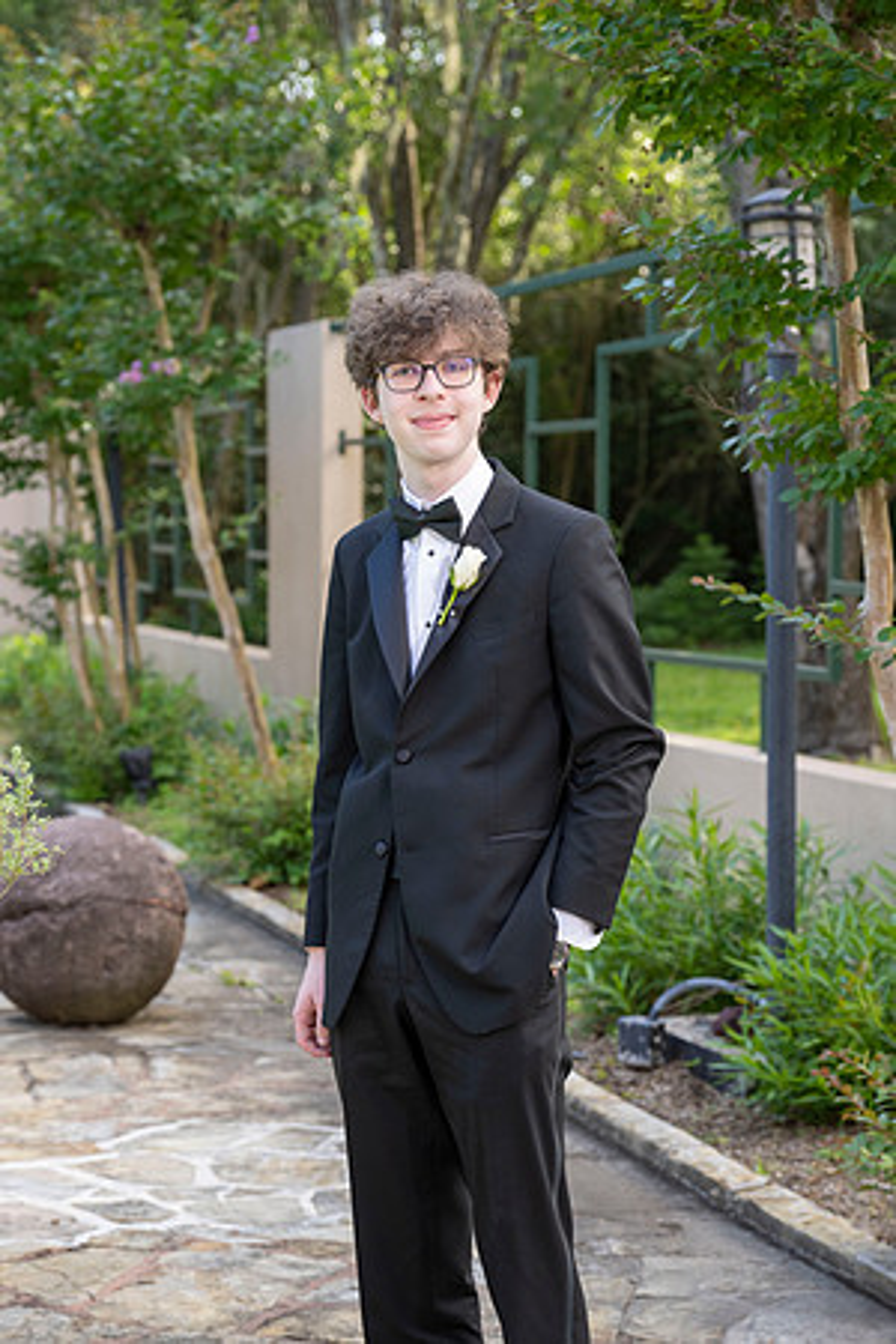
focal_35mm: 79
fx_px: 2949
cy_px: 672
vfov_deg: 25.7
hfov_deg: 17.3
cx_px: 448
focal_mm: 79
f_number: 5
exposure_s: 1/200
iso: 500
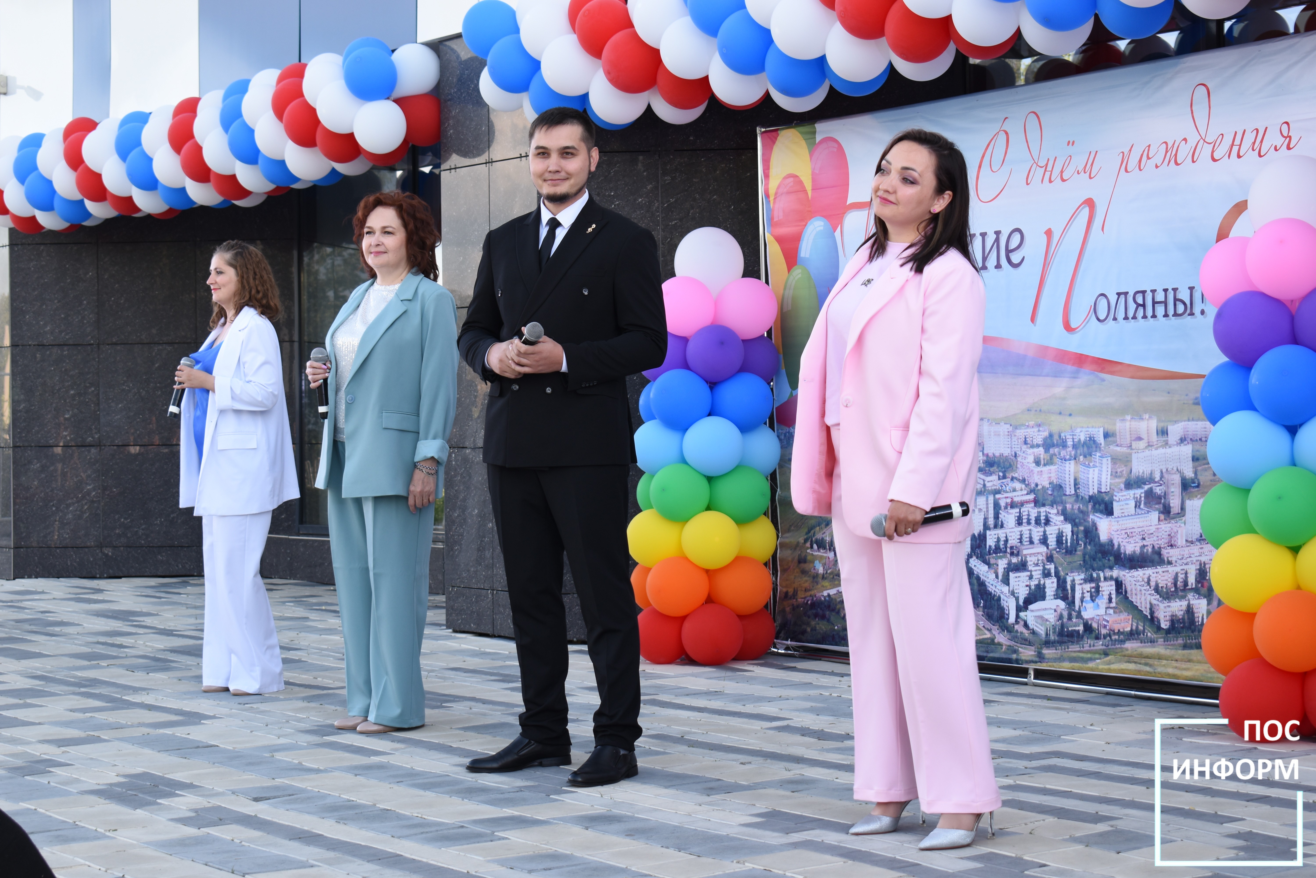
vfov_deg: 18.9
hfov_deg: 28.1
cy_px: 439
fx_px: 2632
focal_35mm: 72
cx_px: 658
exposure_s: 1/125
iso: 200
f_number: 5.6
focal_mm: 48
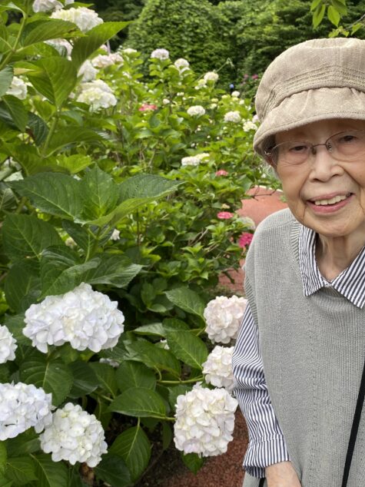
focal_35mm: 42
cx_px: 197
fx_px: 591
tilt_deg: -9.0
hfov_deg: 34.3
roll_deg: +0.6
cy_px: 234
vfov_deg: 44.8
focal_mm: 4.25
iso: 32
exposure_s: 1/534
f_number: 1.8
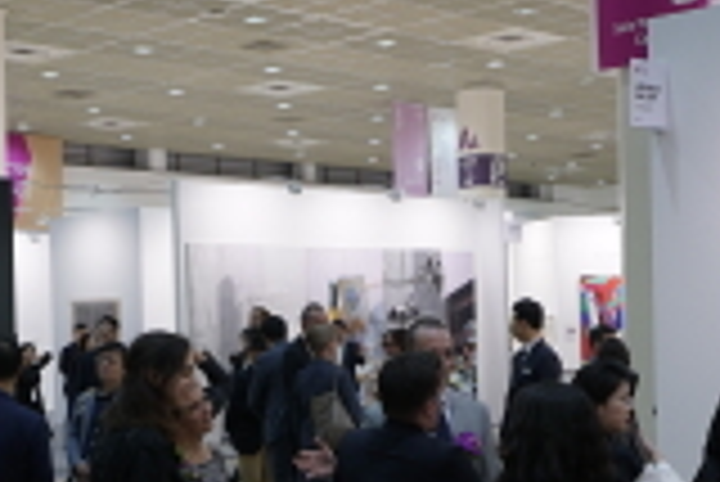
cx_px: 333
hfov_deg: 30.9
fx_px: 1301
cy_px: 331
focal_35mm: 65
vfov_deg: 20.9
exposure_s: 1/60
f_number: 4
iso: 320
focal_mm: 16
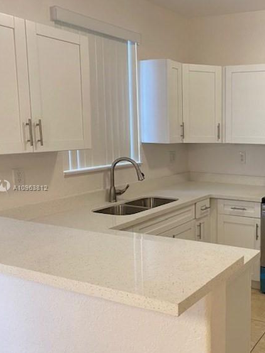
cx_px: 245
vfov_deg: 50.1
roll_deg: -0.9
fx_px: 377
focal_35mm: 37
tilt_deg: -8.4
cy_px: 188
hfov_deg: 36.0
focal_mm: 4.25
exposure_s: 1/60
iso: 100
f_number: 1.8
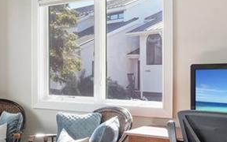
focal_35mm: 58
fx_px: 359
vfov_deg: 22.4
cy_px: 75
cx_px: -7
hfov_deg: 32.0
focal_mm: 16
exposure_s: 1/200
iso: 400
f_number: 9
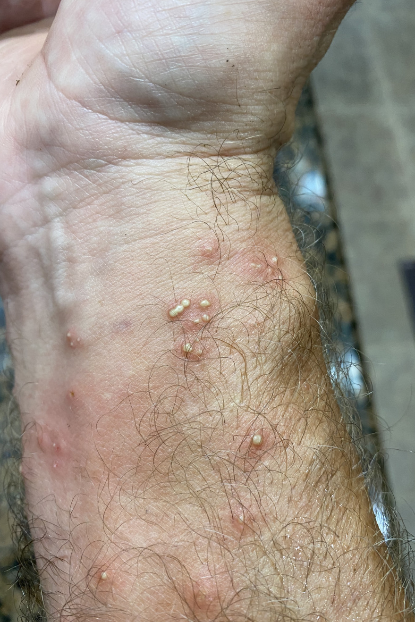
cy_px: 309
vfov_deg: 65.5
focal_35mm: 28
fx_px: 484
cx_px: 221
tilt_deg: -70.9
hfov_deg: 46.4
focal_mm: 4.25
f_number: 1.8
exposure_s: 1/60
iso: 160
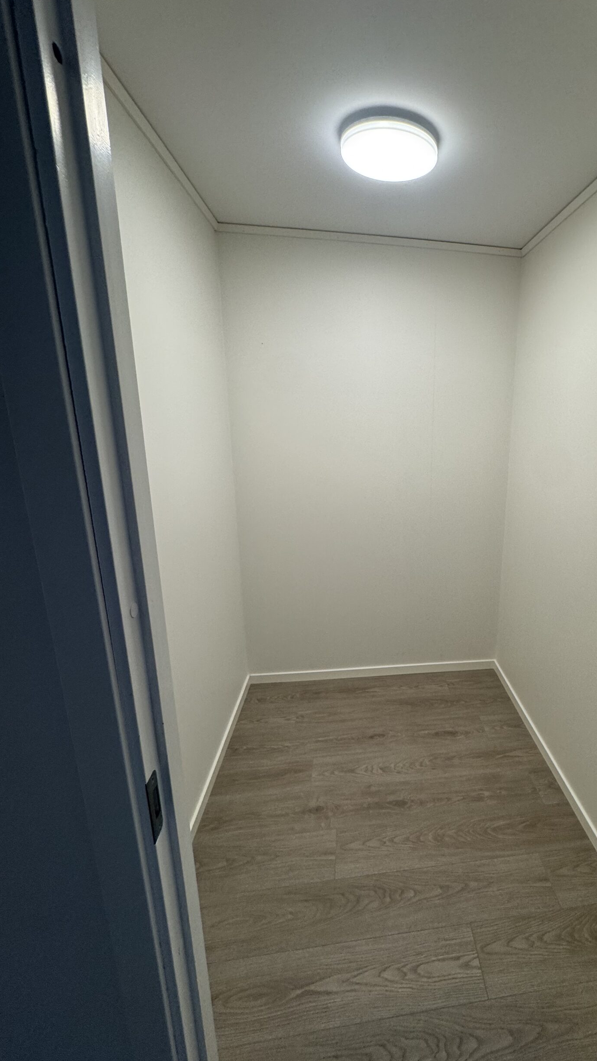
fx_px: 450
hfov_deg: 64.6
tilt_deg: -12.9
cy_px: 524
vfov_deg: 99.4
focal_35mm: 16
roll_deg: -2.5
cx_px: 417
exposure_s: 1/100
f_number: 2.2
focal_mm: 2.22
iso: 160
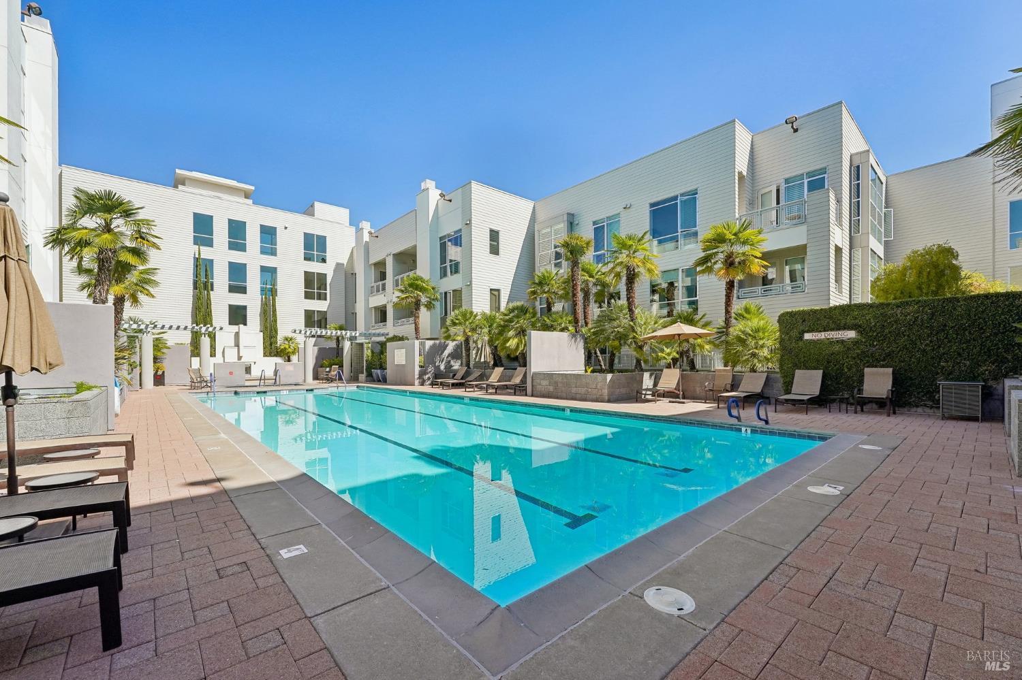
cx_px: 511
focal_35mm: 14
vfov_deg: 81.2
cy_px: 340
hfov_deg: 104.3
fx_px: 397
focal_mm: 14
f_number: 8
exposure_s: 1/1600
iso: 640
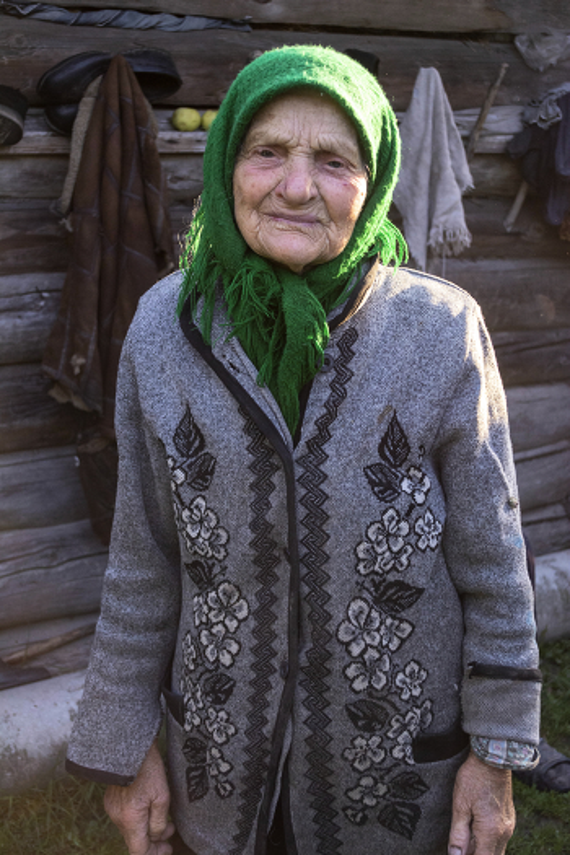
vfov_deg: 38.9
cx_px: 285
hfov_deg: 26.5
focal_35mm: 51
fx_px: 1211
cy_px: 428
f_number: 5
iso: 1400
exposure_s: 1/500
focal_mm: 34
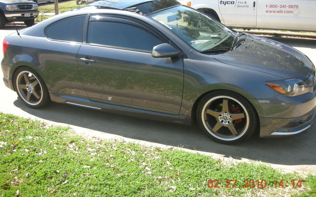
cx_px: 161
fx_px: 327
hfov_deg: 51.5
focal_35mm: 38
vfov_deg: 33.6
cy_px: 88
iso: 50
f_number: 2.8
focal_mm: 5.8
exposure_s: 1/183
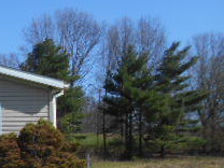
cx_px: -113
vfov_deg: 18.1
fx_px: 518
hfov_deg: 20.7
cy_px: 157
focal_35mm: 80
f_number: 3.4
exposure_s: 1/800
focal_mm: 4.7
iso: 80
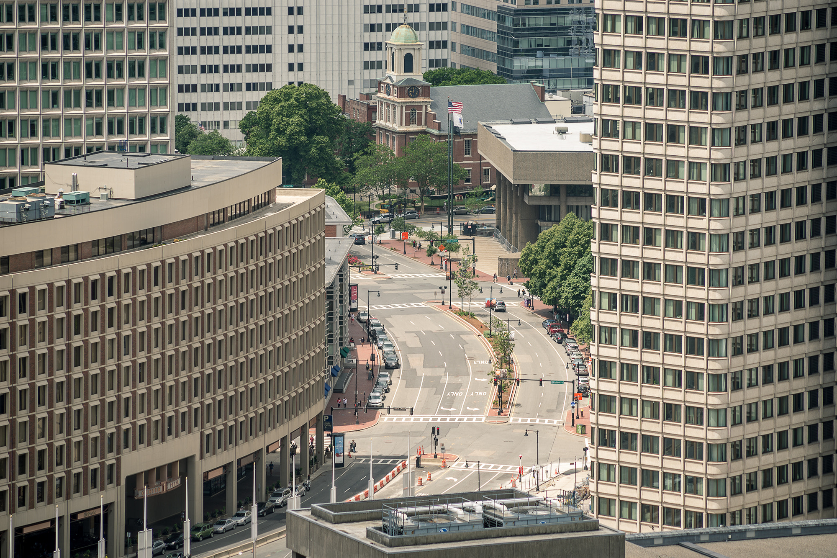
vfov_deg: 6.5
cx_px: 418
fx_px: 4882
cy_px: 279
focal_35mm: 210
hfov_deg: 9.8
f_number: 8
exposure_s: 1/250
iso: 100
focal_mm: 210
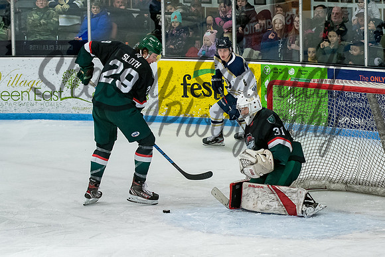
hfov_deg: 11.6
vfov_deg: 7.8
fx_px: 1896
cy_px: 161
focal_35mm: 177
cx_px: 262
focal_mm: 75
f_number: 3.5
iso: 2500
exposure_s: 1/800
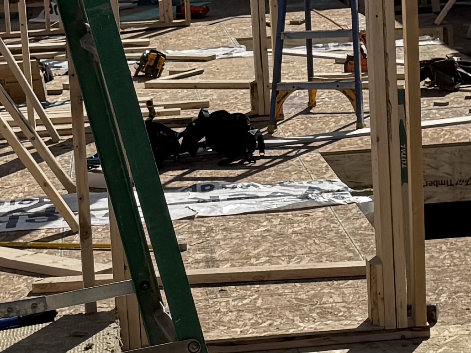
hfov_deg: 14.8
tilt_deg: -7.0
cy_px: 132
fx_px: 1809
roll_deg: +4.0
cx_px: 268
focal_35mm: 133
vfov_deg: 11.1
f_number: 1.78
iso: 80
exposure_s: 1/11905
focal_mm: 6.76
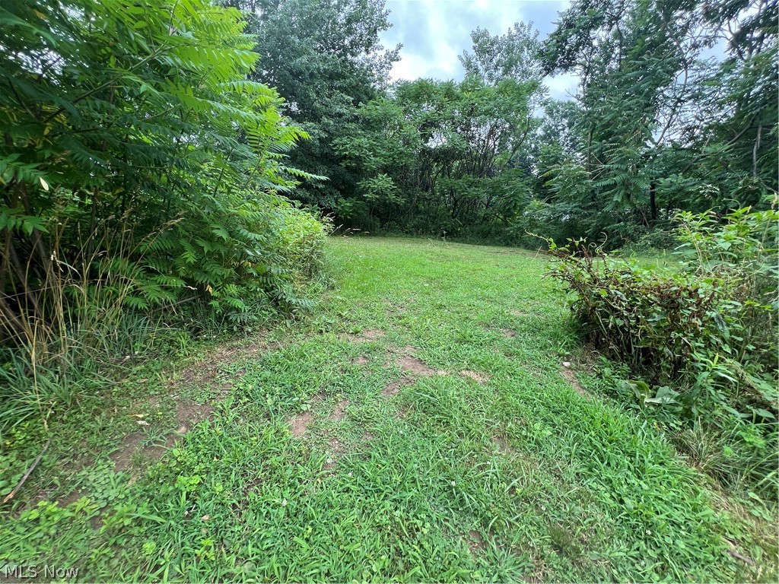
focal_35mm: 13
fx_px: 293
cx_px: 390
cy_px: 292
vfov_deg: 89.9
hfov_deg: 106.2
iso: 32
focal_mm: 1.57
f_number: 1.8
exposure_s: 1/192
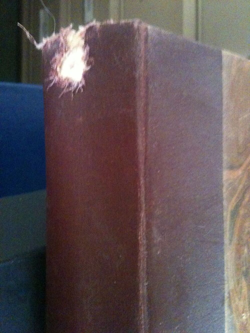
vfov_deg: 52.6
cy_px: 166
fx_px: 337
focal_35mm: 35
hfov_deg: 40.7
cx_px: 125
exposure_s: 1/10
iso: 800
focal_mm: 3.85
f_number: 2.8
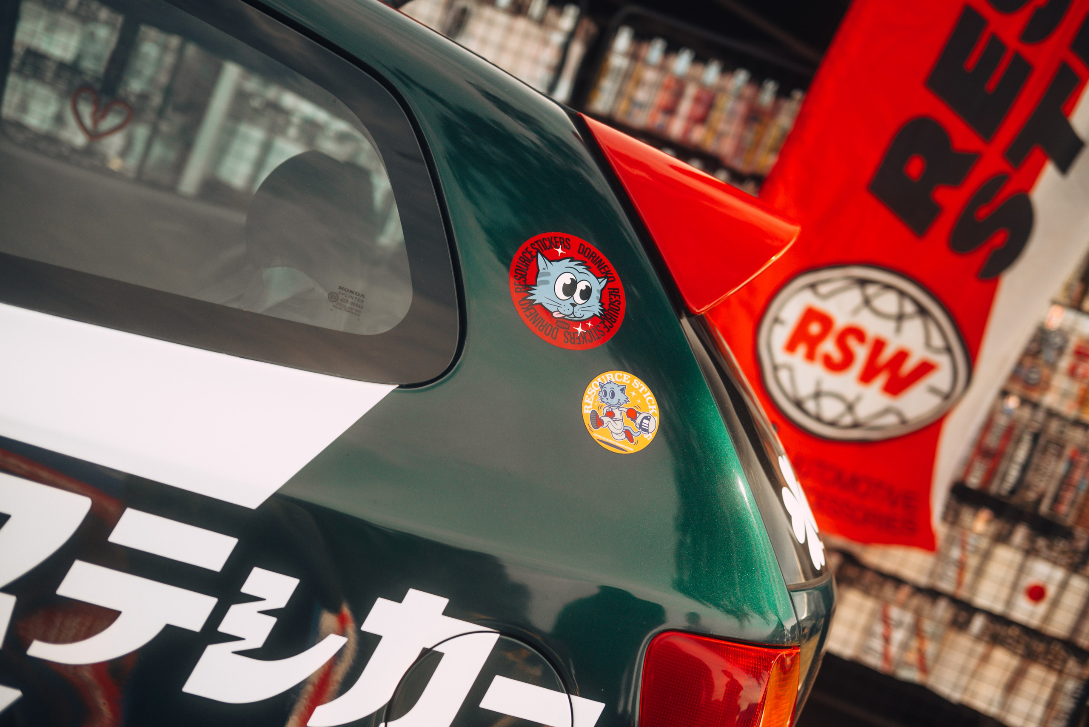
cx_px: 544
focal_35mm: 42
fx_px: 1260
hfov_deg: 46.7
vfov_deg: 32.2
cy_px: 364
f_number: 2.5
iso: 320
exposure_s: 1/800
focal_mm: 40
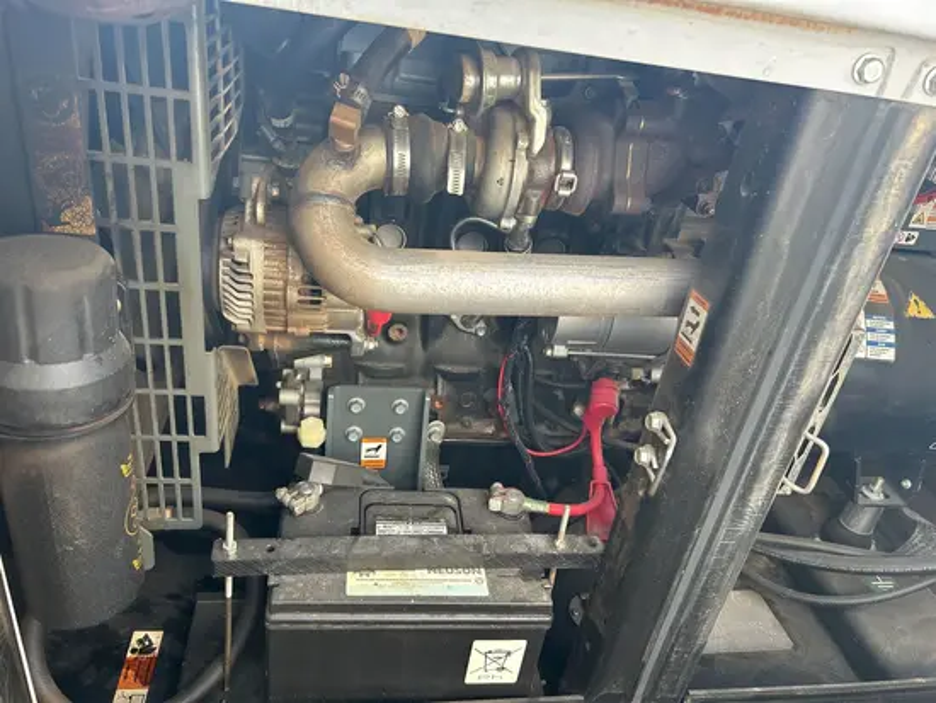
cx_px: 468
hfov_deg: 67.3
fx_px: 703
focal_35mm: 26
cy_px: 352
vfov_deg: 53.1
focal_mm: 5.7
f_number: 1.5
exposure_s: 1/260
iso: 50
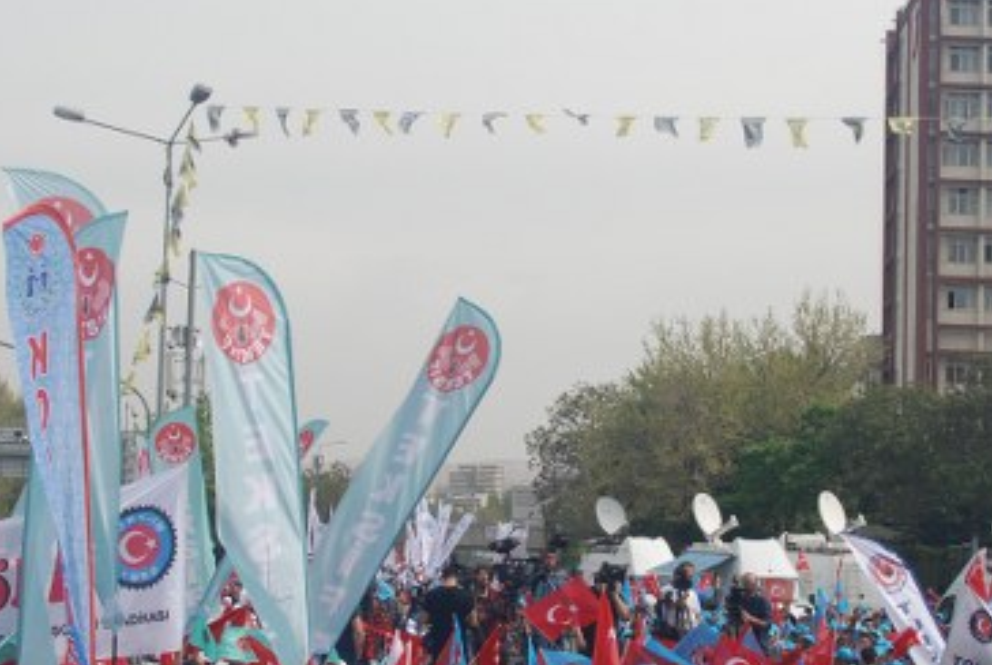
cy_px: 439
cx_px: 591
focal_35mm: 66
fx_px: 1822
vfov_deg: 20.6
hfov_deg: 30.4
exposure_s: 1/250
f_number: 8
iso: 100
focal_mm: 20
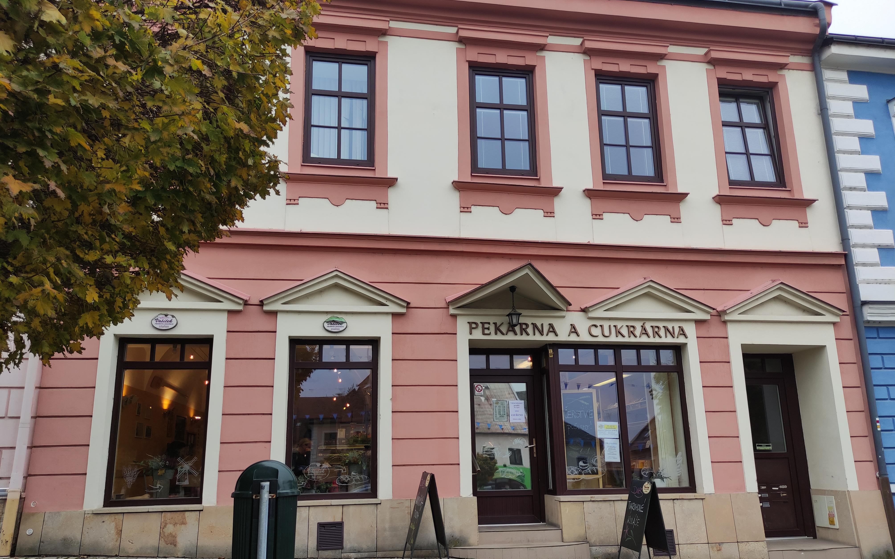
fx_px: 659
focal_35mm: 27
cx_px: 445
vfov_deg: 46.0
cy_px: 306
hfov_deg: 68.4
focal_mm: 5.43
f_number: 1.89
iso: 100
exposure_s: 1/175
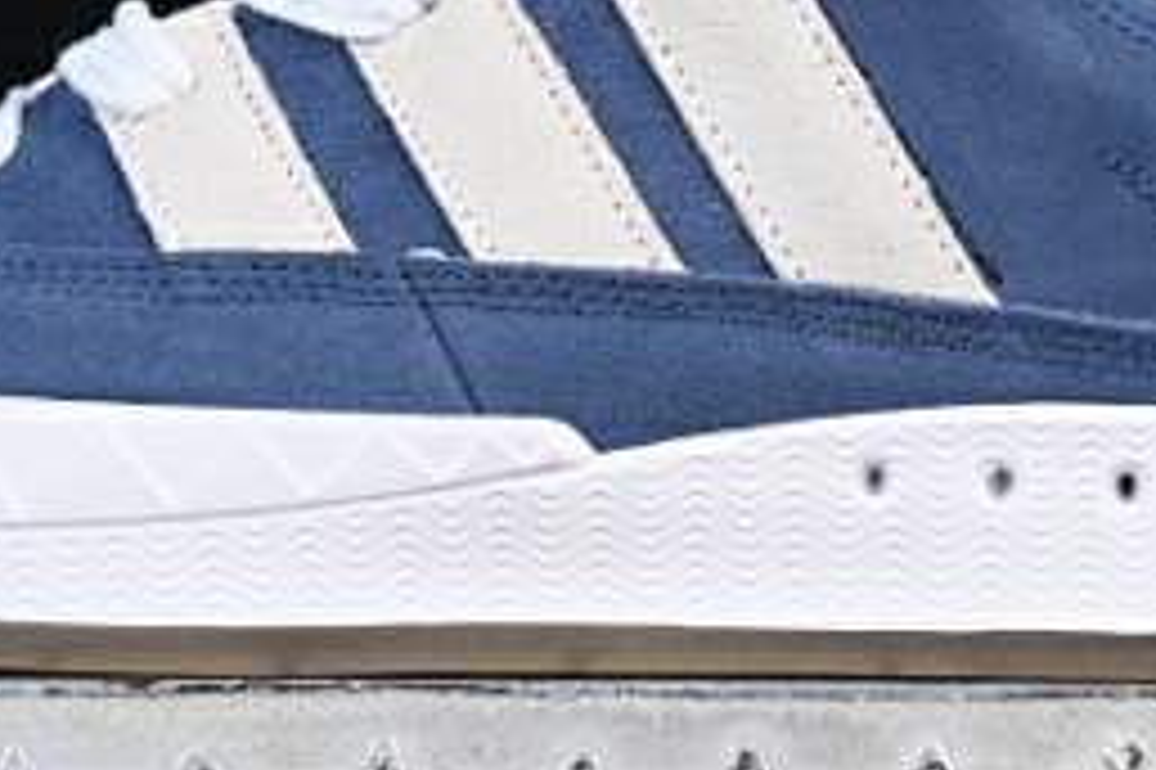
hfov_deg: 9.7
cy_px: 5
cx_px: 670
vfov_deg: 6.4
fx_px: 6835
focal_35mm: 213
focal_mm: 50
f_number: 6.3
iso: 160
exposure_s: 1/60
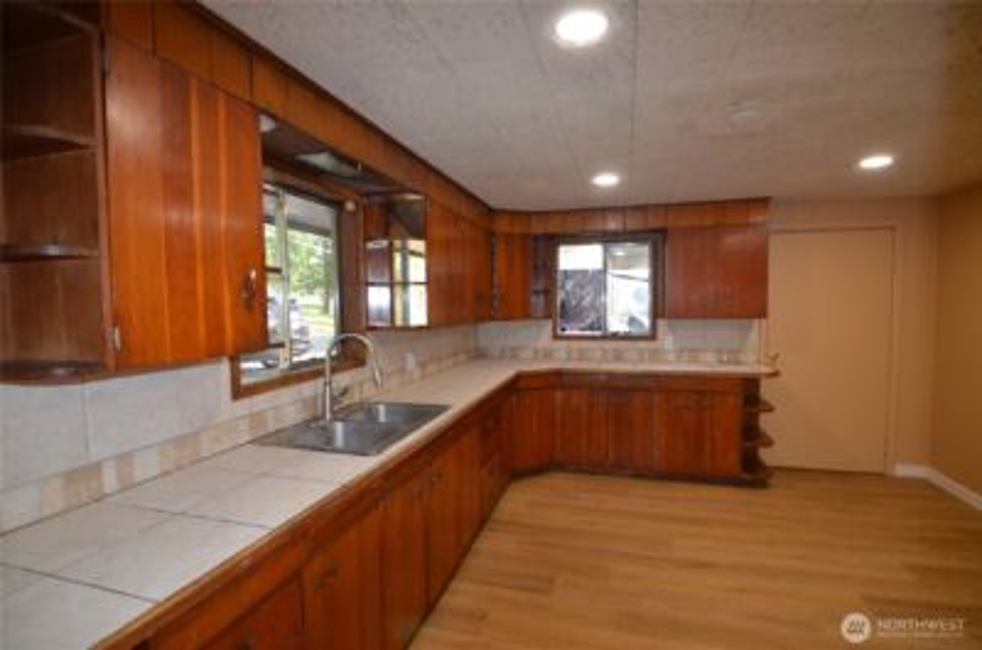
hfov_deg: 85.5
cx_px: 491
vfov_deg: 63.0
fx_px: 531
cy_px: 325
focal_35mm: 20
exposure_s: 1/80
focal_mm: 13
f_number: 2.8
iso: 400
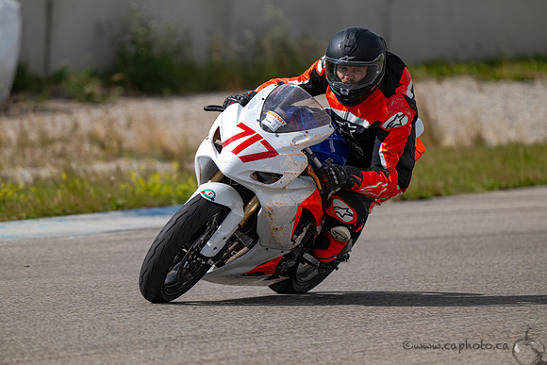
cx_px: 274
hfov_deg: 3.4
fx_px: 9118
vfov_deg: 2.3
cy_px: 182
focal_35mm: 600
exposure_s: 1/1250
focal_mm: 600
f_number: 6.3
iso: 160
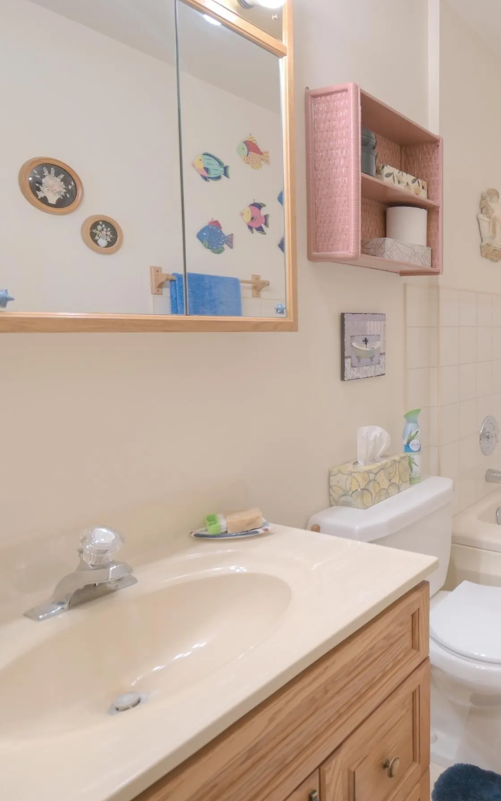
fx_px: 502
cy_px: 401
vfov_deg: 77.2
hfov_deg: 44.8
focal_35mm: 23
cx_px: 503
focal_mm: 10
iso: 400
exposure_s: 1/60
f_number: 4.5
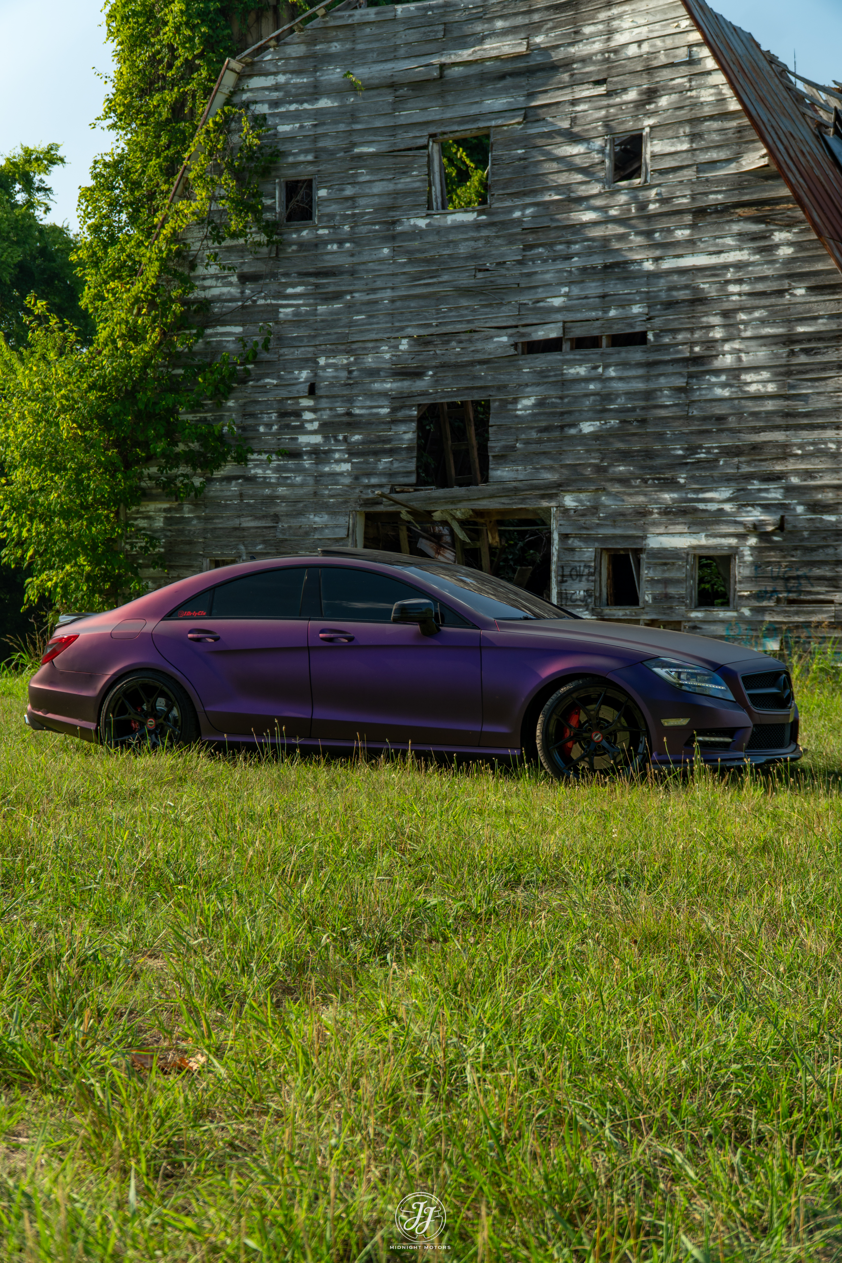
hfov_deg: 27.3
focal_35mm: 50
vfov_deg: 40.0
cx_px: 421
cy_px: 632
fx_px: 1736
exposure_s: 1/125
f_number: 4
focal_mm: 33
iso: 50
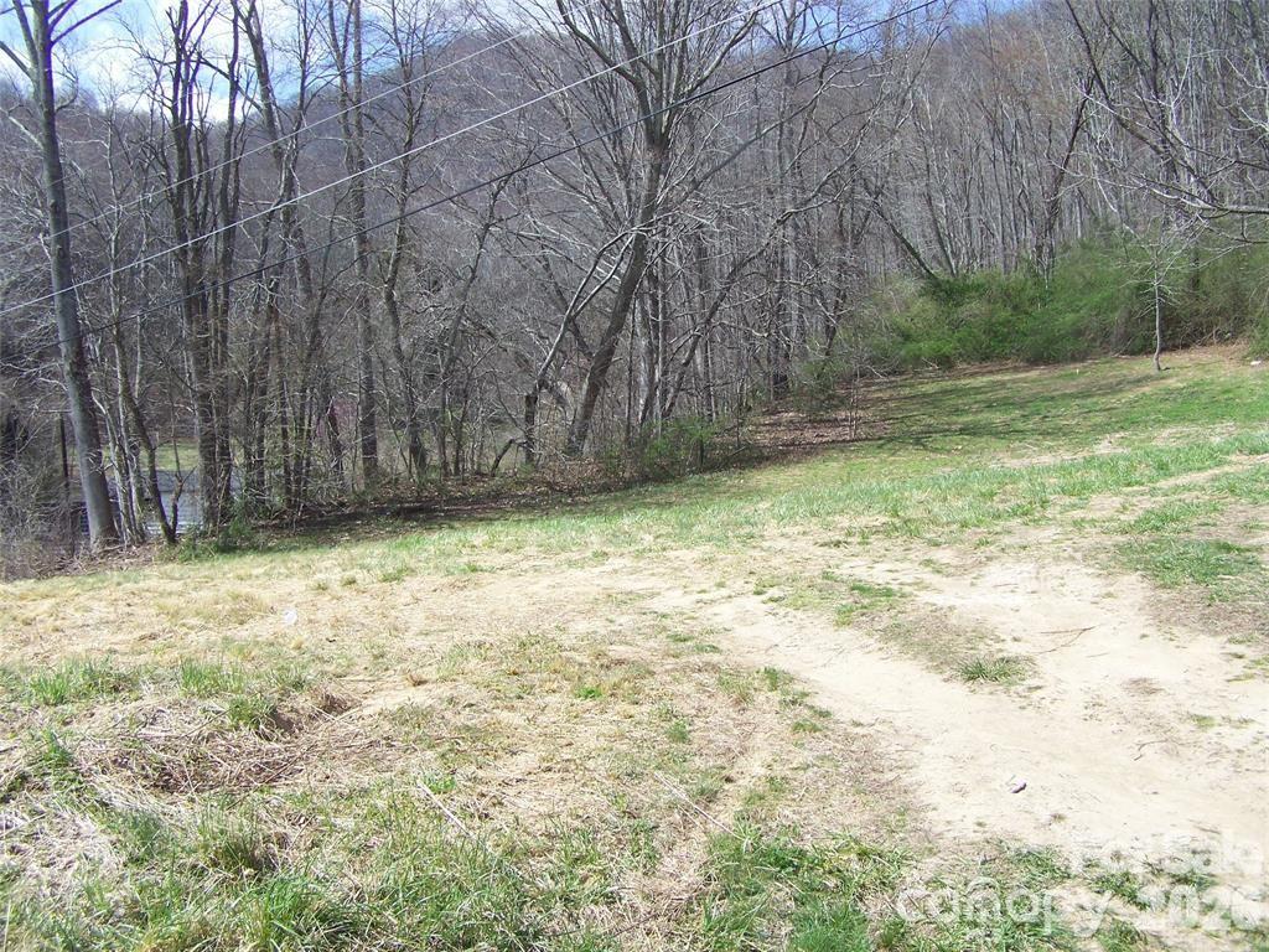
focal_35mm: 38
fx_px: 1393
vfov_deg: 37.7
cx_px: 634
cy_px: 476
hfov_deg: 49.0
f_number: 4
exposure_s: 1/250
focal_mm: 6.3
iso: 64
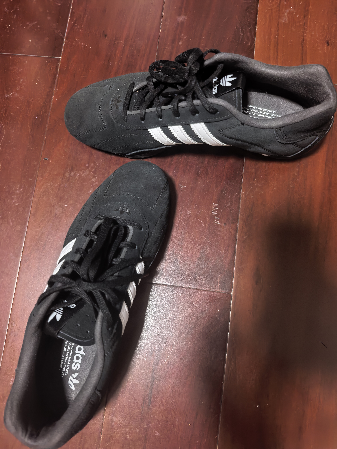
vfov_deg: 71.6
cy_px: 224
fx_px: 312
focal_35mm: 24
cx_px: 168
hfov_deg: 56.8
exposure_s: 1/33.3
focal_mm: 6.98
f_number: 1.4
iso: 800
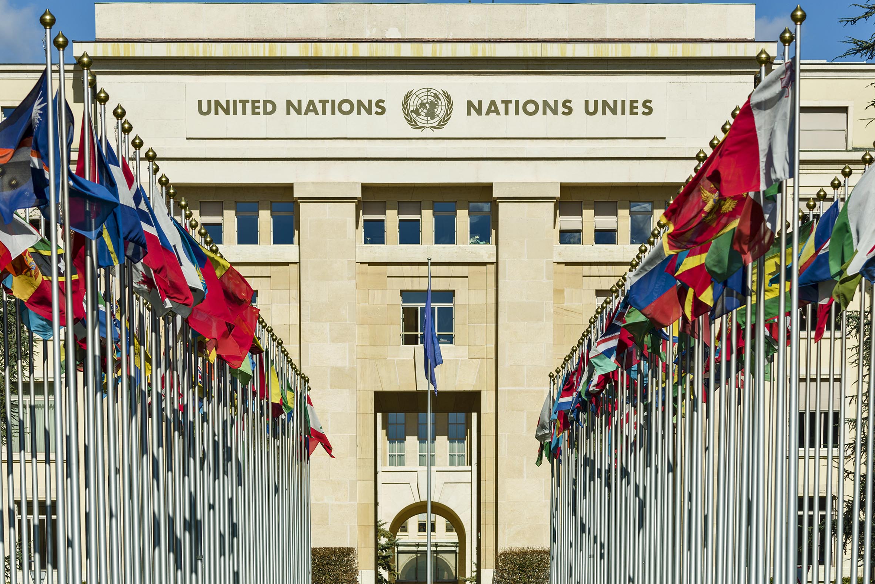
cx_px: 456
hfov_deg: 10.8
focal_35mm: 190
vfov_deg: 7.2
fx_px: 4620
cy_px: 290
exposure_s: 1/800
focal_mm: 175
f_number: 8
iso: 200
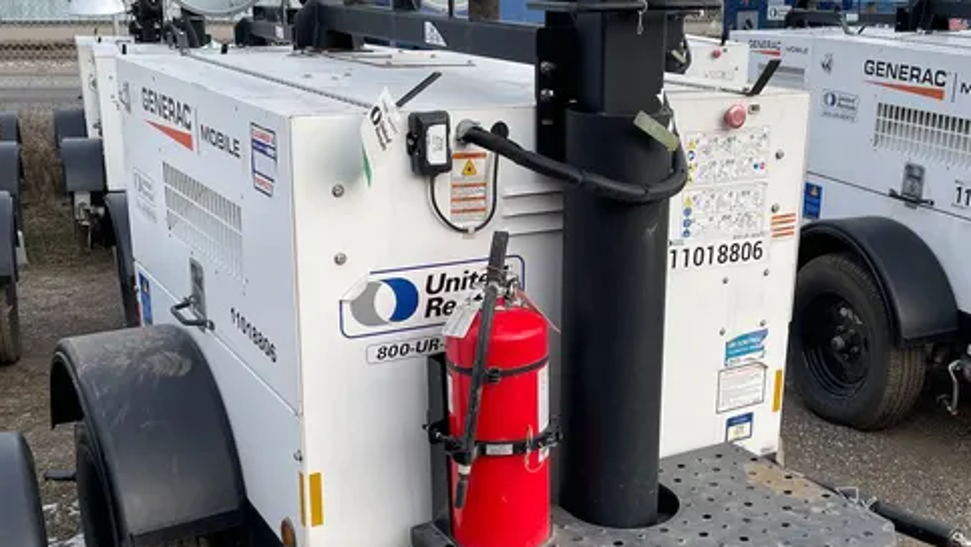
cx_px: 551
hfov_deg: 47.2
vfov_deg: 27.7
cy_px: 317
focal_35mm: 43
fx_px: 1107
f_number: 1.6
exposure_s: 1/1135
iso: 50
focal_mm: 4.2
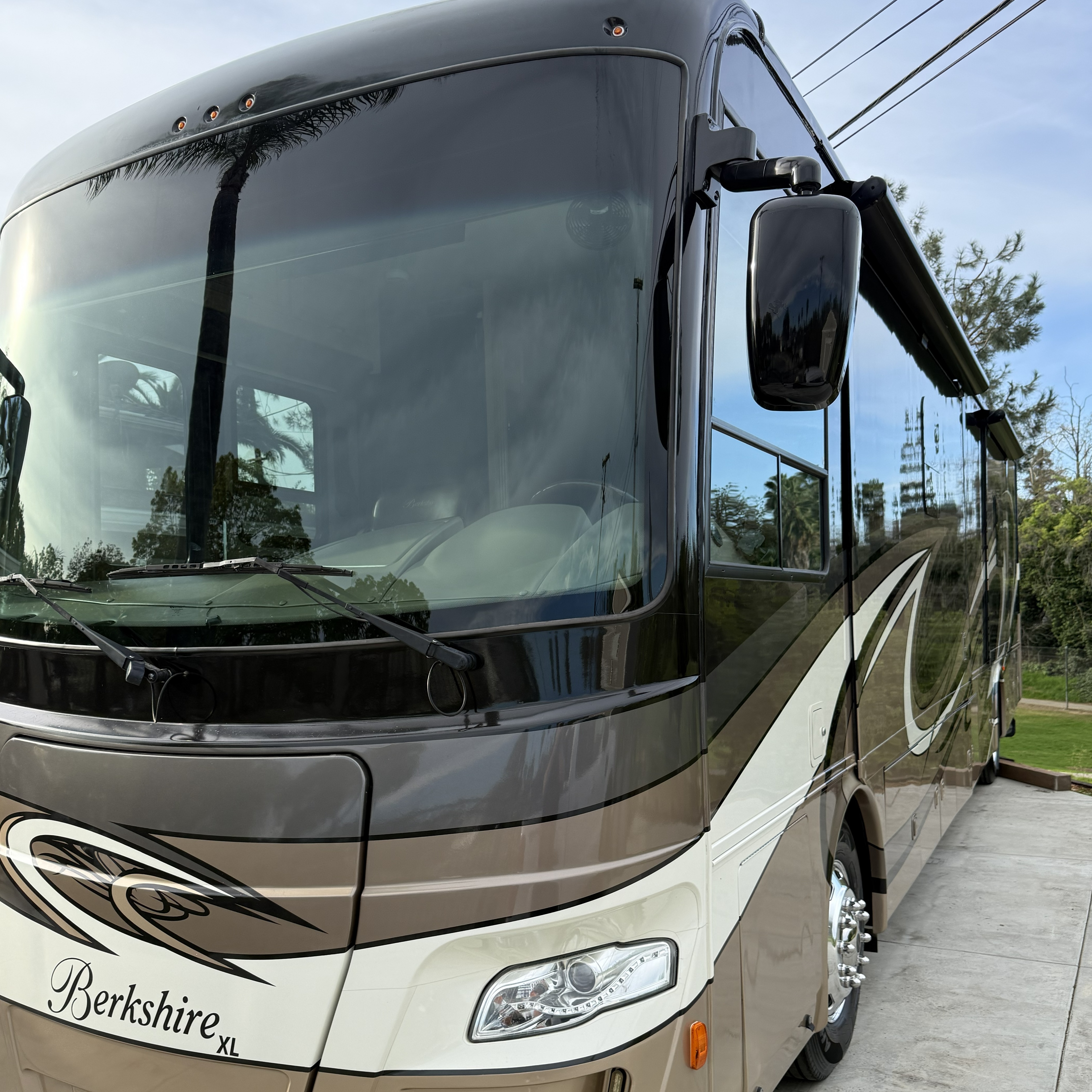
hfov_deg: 55.6
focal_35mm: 29
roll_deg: +0.5
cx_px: 533
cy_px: 603
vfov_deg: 55.5
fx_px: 1035
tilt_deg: +0.1
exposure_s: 1/1727
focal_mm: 6.76
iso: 100
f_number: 1.78
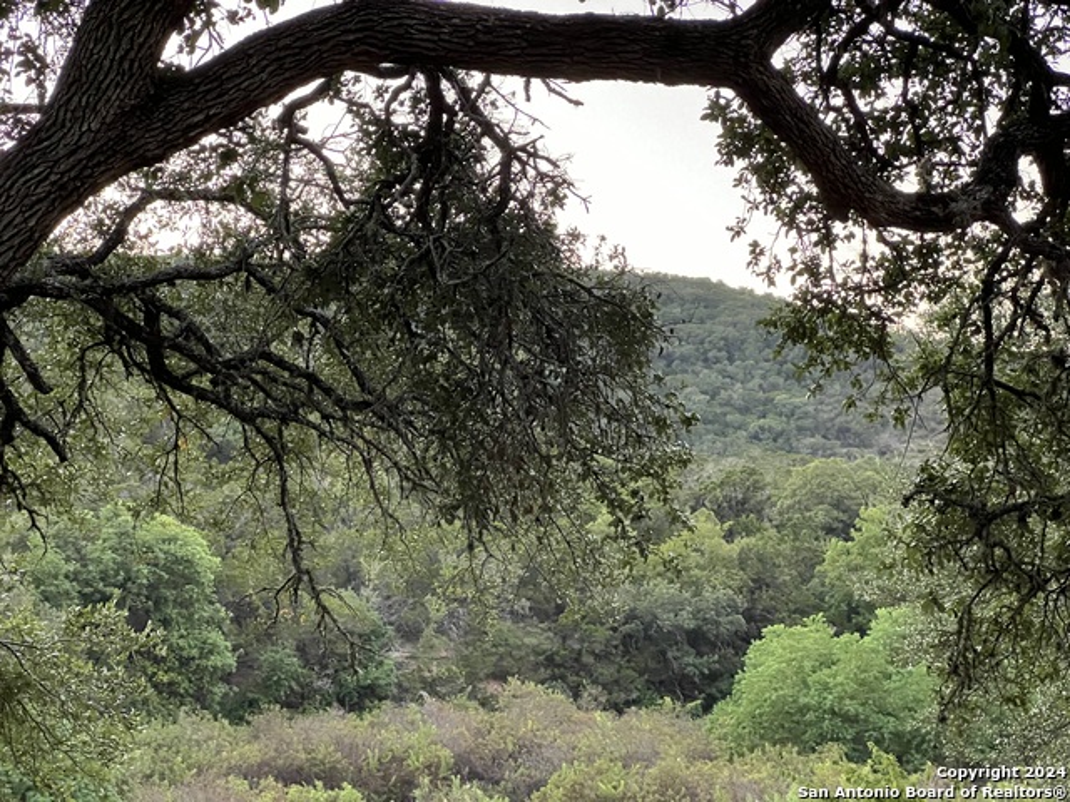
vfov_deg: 19.1
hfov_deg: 25.3
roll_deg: -0.4
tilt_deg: +5.9
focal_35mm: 77
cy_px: 401
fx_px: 2380
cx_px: 535
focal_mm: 9
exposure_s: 1/60
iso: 500
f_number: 2.8
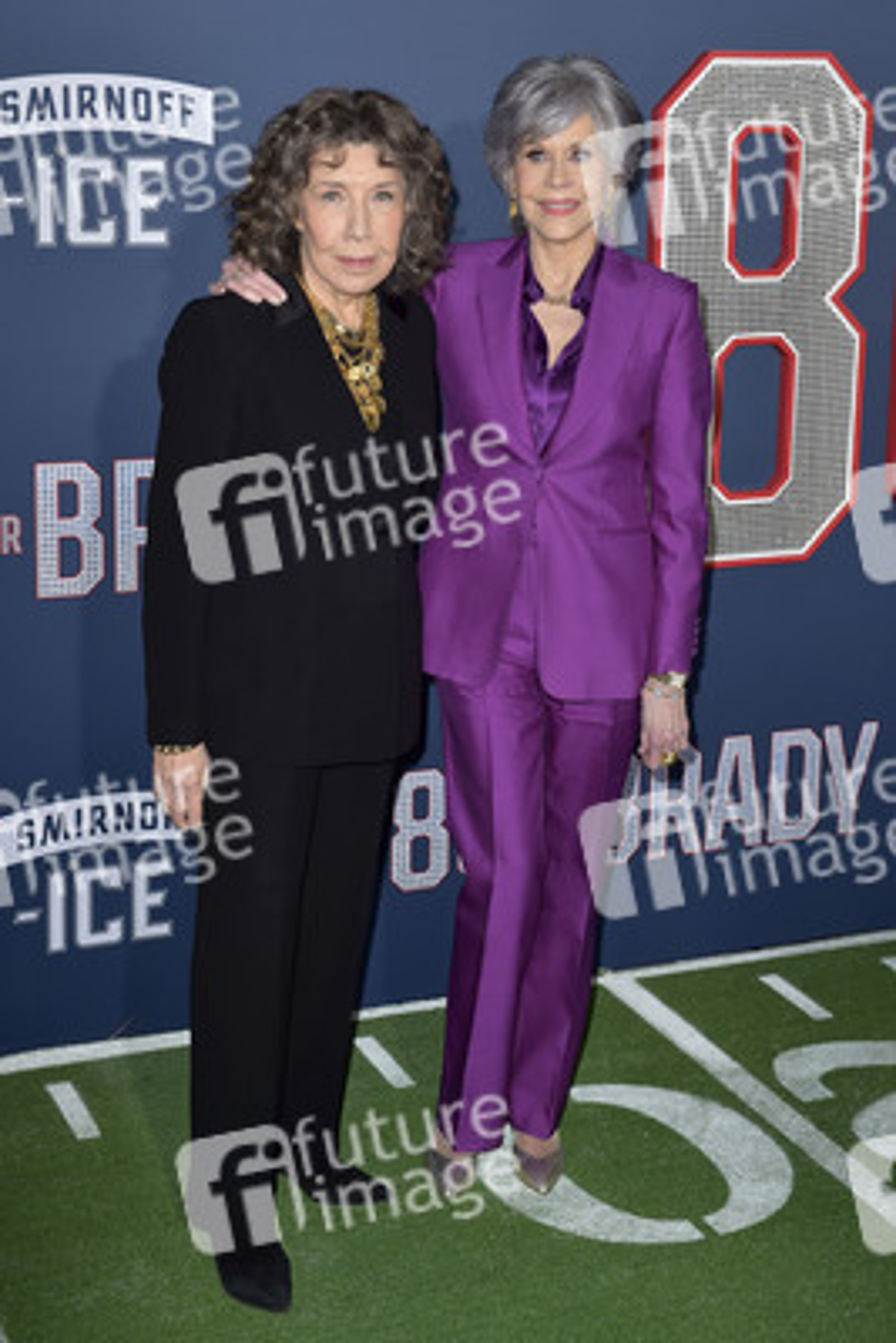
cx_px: 448
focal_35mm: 58
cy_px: 672
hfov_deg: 23.4
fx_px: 2163
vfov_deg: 34.5
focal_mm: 58
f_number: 6.3
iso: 400
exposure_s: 1/250
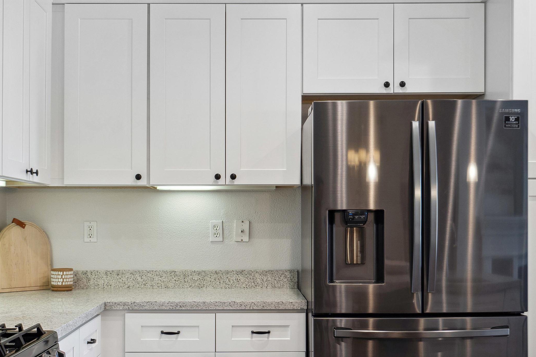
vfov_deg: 27.5
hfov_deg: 40.1
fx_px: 729
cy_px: 211
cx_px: 201
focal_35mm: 49
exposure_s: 1/4
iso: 125
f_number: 9
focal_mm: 33
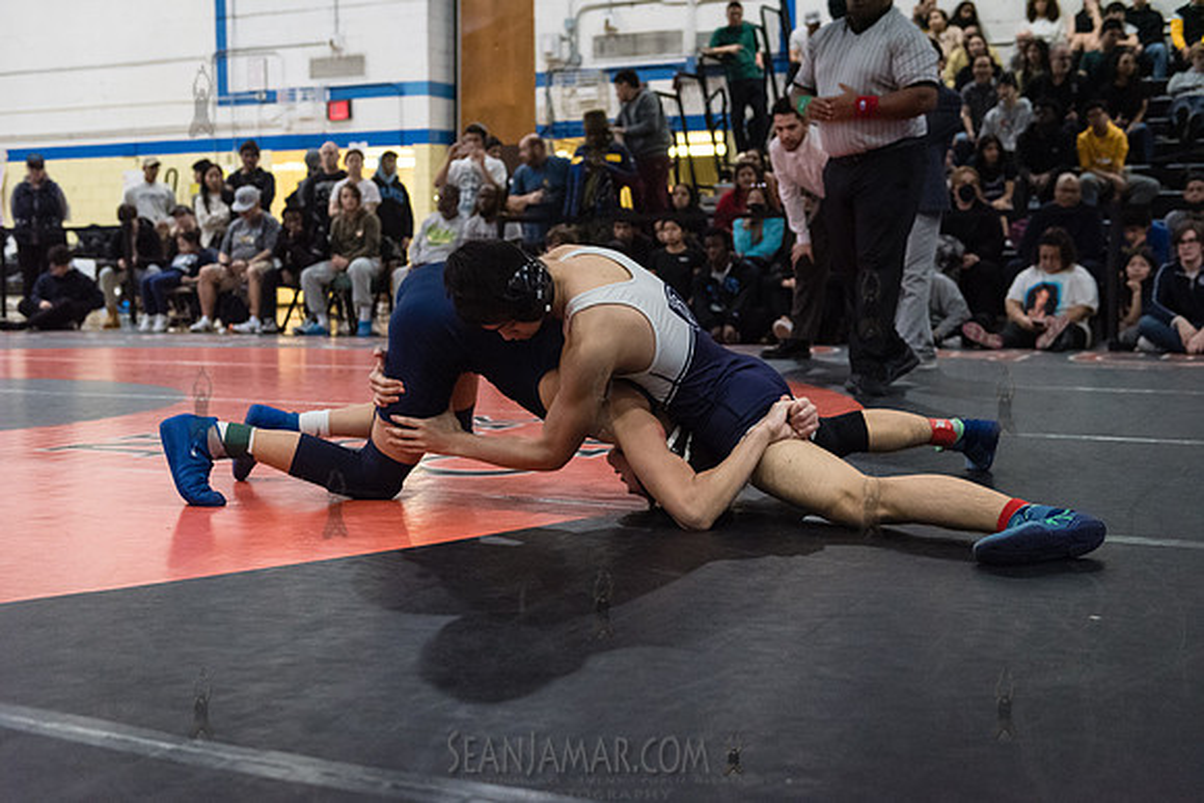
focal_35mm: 44
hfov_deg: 44.5
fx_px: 1472
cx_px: 602
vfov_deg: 30.5
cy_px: 402
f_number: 3.2
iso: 8000
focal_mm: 44
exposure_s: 1/500
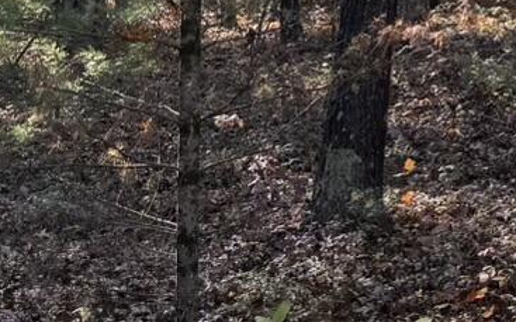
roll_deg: -1.2
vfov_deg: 8.9
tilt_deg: +5.1
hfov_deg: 13.9
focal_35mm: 142
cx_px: 755
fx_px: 1996
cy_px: -194
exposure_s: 1/248
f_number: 1.78
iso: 64
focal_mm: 6.76
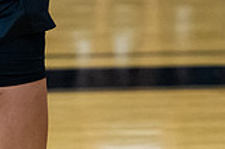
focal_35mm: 1233
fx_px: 7691
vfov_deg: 1.1
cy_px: -59
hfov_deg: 1.7
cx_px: 30
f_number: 2
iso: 3200
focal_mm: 200
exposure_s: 1/1600
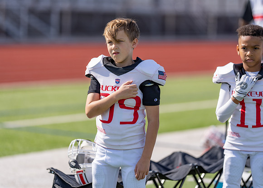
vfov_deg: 10.2
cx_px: 132
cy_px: 94
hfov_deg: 14.2
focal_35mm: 141
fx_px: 1056
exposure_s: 1/4000
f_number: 1.8
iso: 100
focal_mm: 135
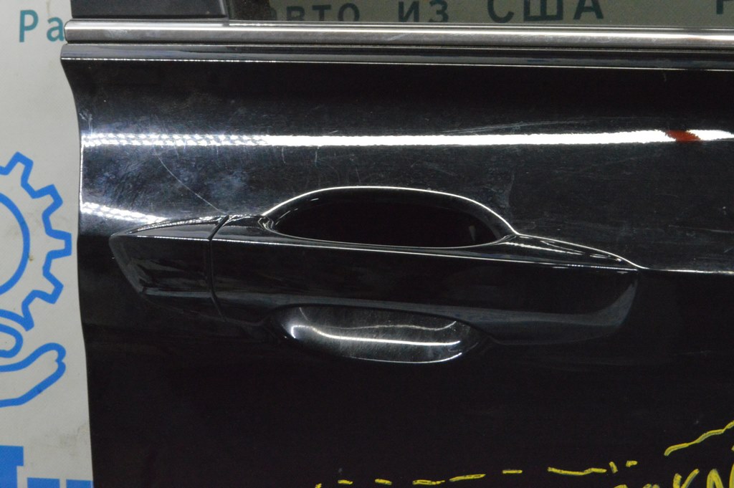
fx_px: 1406
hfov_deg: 29.3
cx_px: 367
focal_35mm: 69
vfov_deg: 19.7
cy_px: 244
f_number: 20
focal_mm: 46
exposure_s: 1/20
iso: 6400
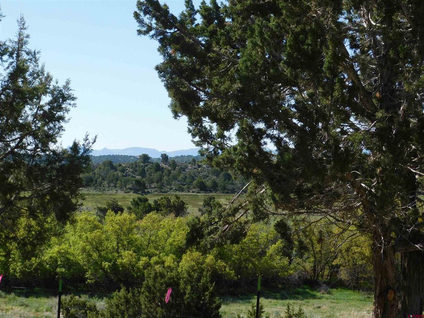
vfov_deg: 18.4
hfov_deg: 24.4
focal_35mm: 80
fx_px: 980
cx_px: 212
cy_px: 159
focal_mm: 14.2
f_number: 4.4
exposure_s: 1/640
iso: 125
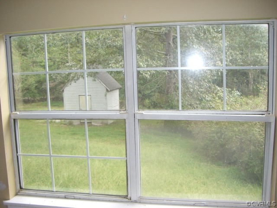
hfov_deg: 49.0
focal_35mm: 38
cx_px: 138
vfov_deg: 37.7
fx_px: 304
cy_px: 104
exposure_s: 1/160
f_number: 2.7
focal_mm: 6.2
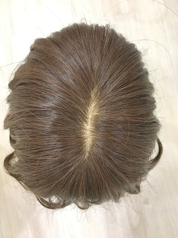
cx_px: 89
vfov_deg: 61.7
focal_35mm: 29
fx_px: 199
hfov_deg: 48.2
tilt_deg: -82.8
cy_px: 119
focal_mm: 4.15
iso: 200
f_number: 2.2
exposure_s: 1/20
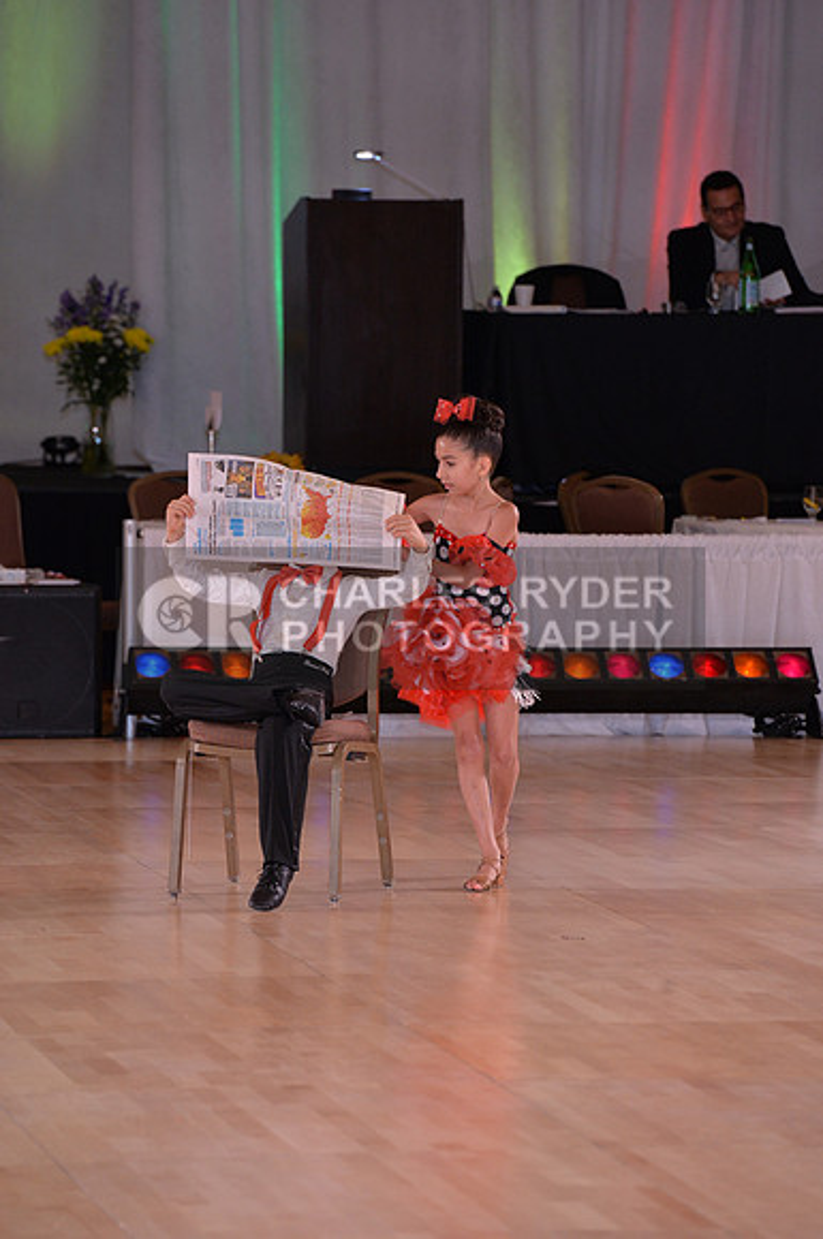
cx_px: 412
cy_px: 620
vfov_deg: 10.6
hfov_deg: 7.0
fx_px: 6706
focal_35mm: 195
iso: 2000
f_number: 5.6
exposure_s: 1/250
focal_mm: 195
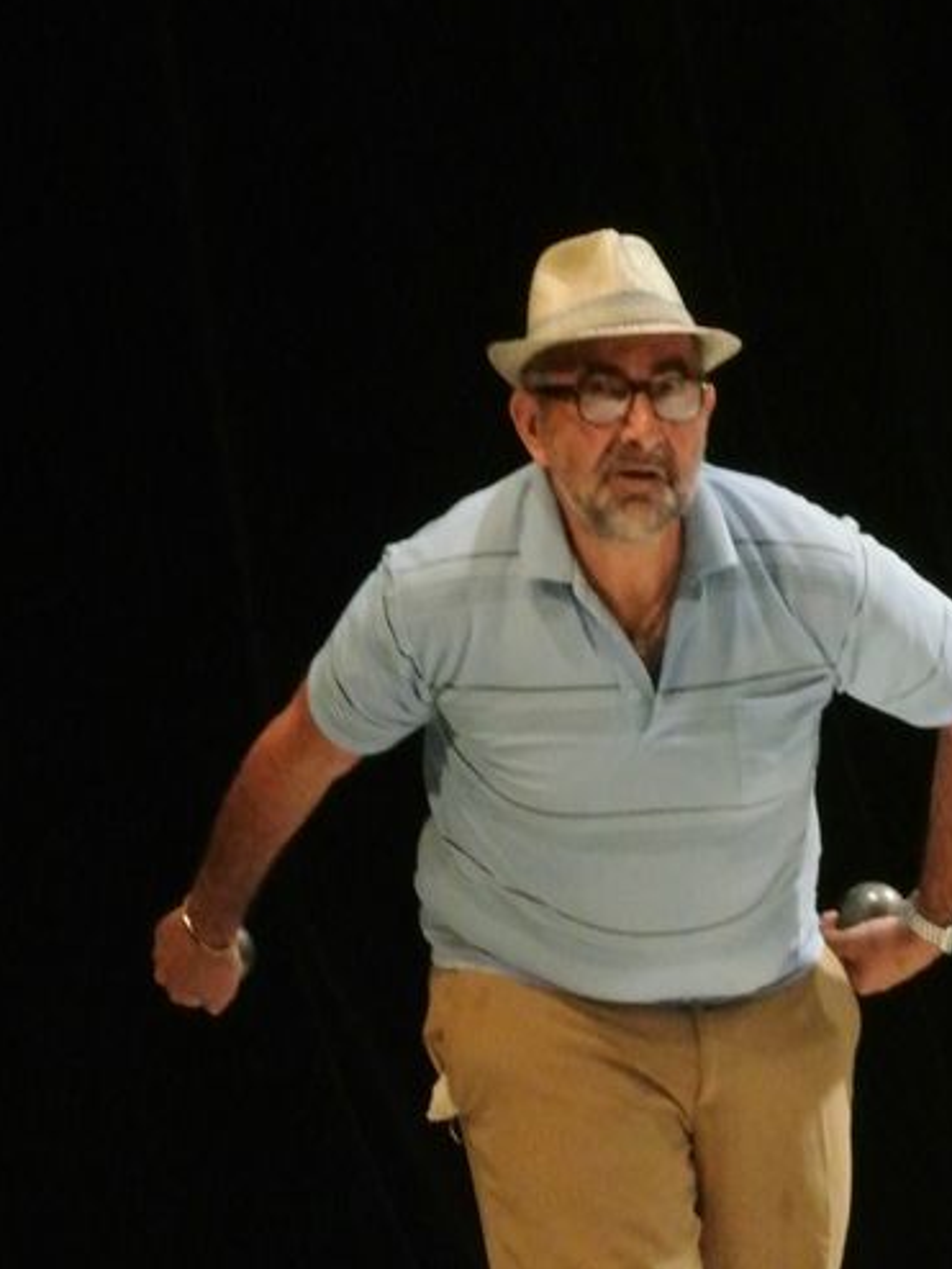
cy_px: 822
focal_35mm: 259
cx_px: 589
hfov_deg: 5.7
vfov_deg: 7.6
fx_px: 9489
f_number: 14
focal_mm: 61.6
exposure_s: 1/80
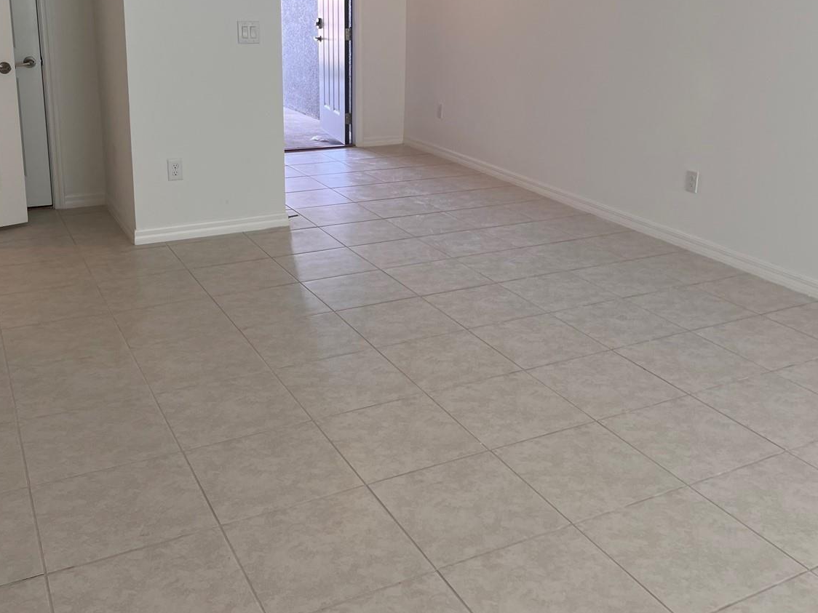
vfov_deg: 38.1
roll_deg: -2.1
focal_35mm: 37
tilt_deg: -14.3
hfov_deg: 50.1
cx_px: 434
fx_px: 874
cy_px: 193
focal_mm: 5.7
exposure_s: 1/120
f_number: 1.5
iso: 40
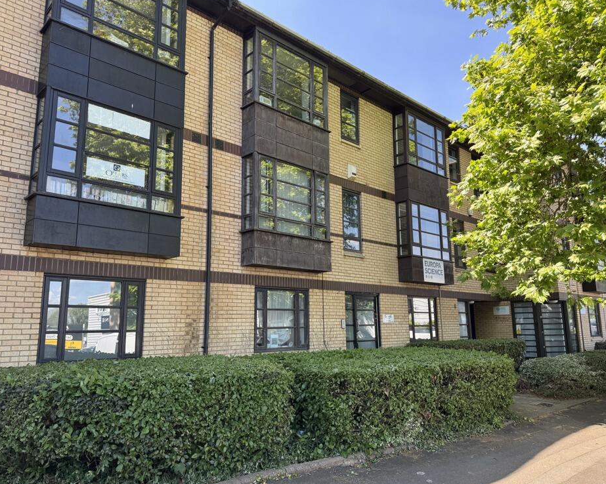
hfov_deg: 66.0
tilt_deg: +10.4
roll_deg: +0.7
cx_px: 313
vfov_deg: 54.9
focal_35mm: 26
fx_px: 466
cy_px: 242
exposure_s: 1/707
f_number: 1.78
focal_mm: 6.76
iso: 80
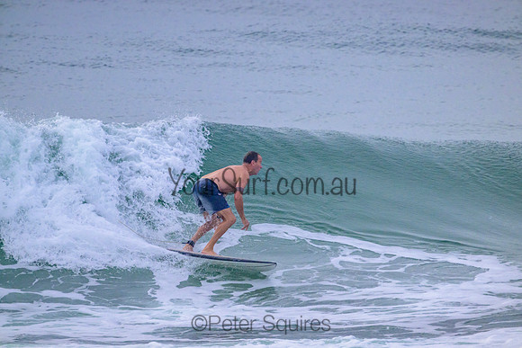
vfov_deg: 1.7
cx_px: 261
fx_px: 11602
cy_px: 174
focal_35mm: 800
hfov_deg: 2.6
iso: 2500
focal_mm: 800
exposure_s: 1/2000
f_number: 11
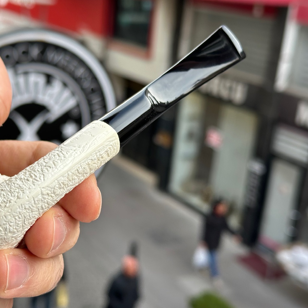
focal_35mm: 57
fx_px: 574
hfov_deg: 29.9
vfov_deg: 30.0
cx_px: 110
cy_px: 154
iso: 64
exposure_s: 1/382
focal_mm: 6.86
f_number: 1.78
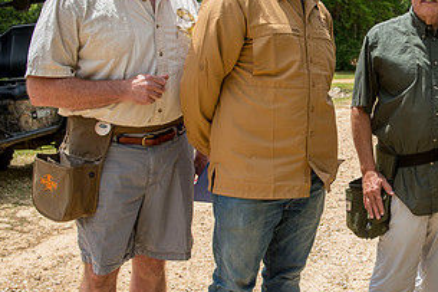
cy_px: 129
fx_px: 717
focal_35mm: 59
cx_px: 375
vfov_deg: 23.0
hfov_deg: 32.6
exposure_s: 1/250
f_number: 7.1
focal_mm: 31
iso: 160
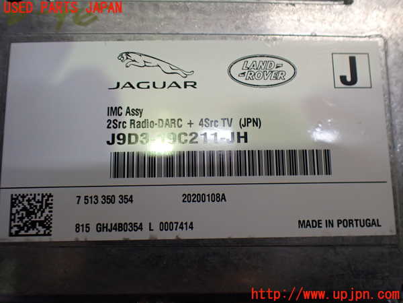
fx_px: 349
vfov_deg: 46.8
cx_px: 202
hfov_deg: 60.0
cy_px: 152
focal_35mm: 30
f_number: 2.3
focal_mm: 5.4
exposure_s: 1/125
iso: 320
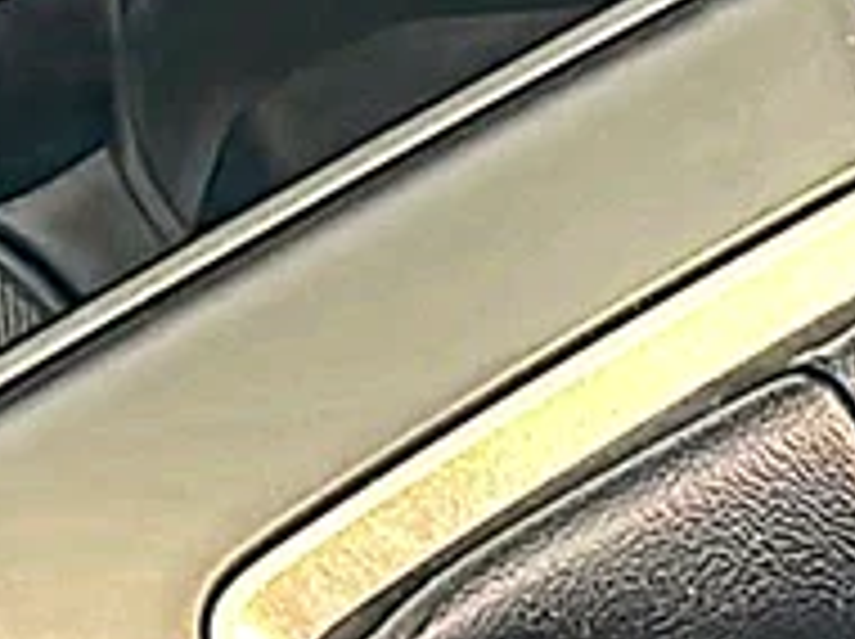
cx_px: -207
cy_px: -353
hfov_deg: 13.3
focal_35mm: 144
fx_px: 3552
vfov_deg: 9.9
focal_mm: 6.86
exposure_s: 1/40
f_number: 1.78
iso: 800
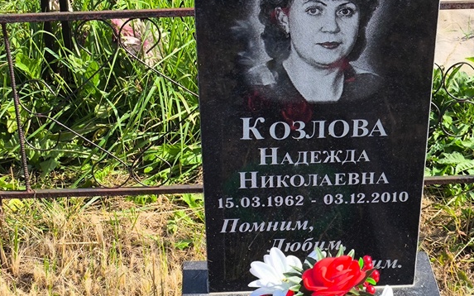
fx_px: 956
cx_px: 265
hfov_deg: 27.8
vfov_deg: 17.6
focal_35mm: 74
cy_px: 161
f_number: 1.7
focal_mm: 4.71
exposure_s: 1/1081
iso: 50
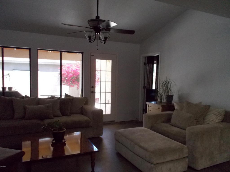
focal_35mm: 29
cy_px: 86
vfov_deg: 48.2
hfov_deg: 61.7
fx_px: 193
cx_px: 115
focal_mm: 4.1
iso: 500
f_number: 3.3
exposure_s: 1/125
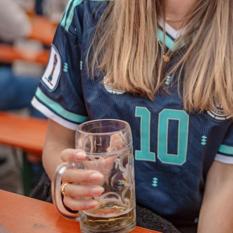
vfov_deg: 20.0
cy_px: 51
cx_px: 256
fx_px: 655
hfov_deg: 19.3
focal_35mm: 86
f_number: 1.2
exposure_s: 1/800
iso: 125
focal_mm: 35
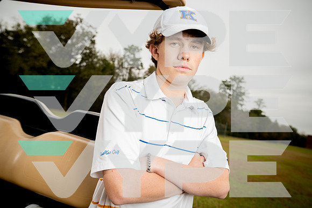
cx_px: 156
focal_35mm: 33
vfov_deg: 40.0
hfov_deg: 57.2
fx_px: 286
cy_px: 104
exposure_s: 1/250
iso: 200
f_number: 4.5
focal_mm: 33
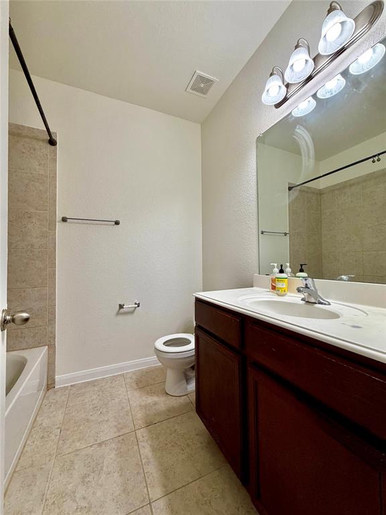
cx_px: 193
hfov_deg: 85.7
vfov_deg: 102.1
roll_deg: +0.8
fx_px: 208
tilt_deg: +1.3
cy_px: 258
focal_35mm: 14
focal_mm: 2.22
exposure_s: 1/60
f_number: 2.2
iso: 320
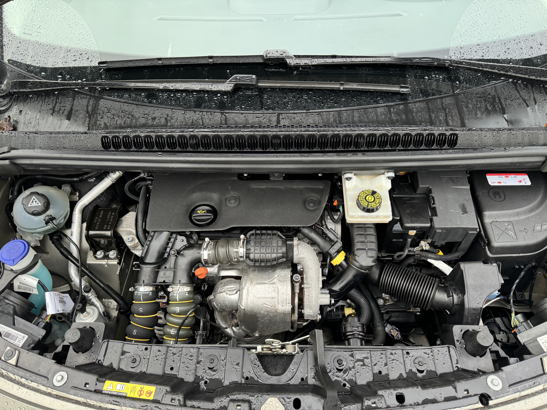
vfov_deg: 56.8
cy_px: 205
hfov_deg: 71.6
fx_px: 379
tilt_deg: -49.2
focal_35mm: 24
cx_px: 274
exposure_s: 1/121
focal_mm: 6.76
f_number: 1.78
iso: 160
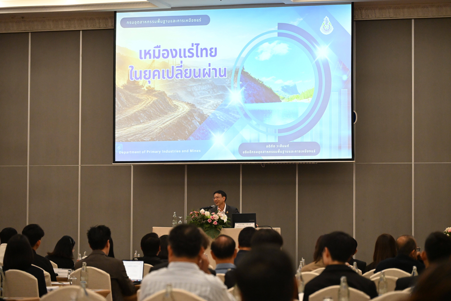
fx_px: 1290
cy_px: 150
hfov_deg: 19.8
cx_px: 226
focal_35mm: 103
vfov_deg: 13.3
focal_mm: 103
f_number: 4
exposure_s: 1/500
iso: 6400
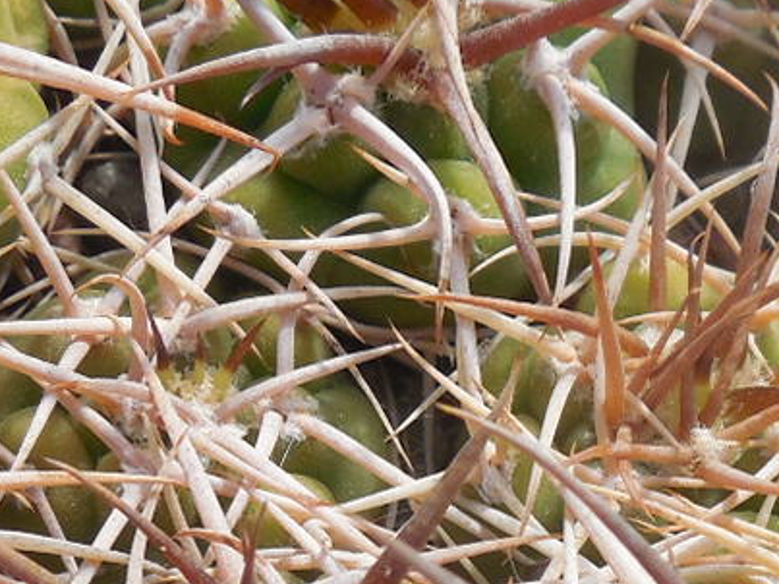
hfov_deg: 16.0
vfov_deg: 11.9
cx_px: 427
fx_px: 2767
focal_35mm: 123
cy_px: 543
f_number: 3.6
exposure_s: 1/640
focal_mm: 5.6
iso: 125
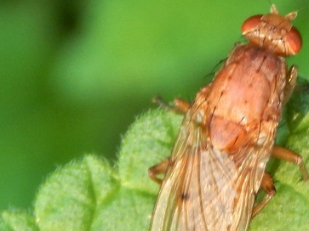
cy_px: 121
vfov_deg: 2.5
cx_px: 231
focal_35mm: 588
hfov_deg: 3.4
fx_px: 5247
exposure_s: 1/30
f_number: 5.6
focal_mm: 44.9
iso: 160
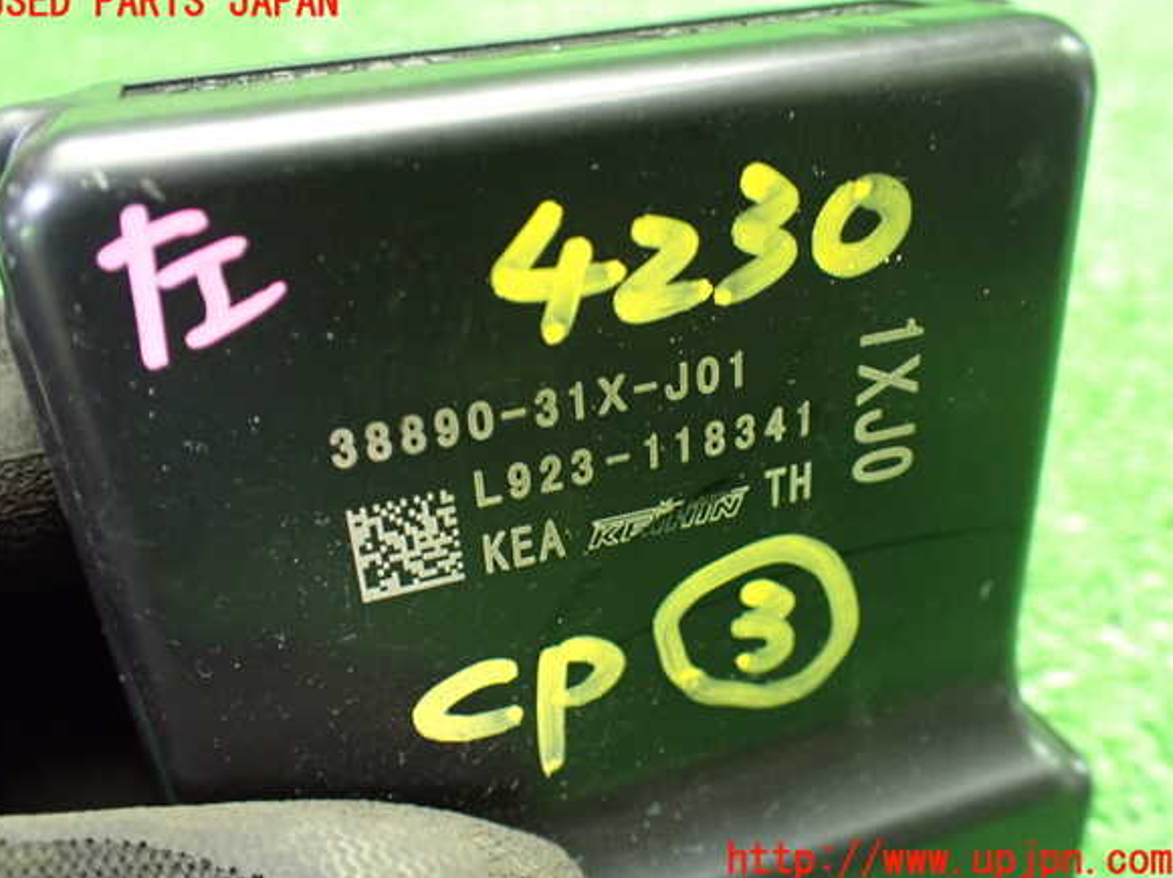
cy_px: 432
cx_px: 577
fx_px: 1050
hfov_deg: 58.4
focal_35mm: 31
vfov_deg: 45.4
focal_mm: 5.4
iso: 800
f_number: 2.3
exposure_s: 1/30
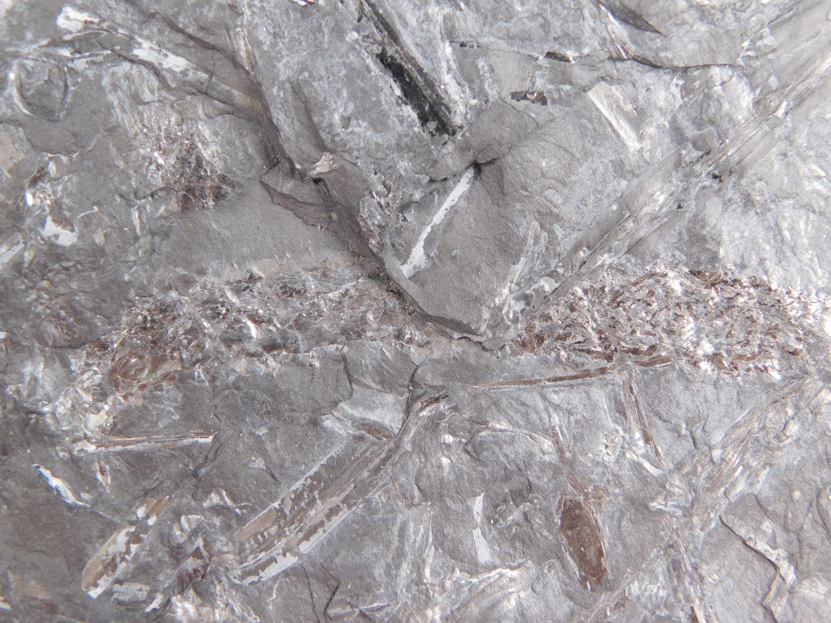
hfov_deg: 27.4
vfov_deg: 20.7
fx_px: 1704
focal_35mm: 71
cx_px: 416
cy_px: 312
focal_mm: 12.6
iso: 125
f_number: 4.3
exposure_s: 1/60
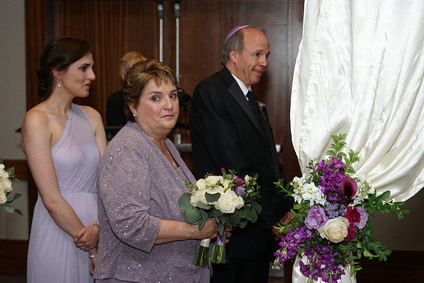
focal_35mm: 70
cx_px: 212
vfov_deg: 19.5
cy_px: 142
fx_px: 825
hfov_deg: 28.8
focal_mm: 70
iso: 800
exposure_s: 1/160
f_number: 5.6
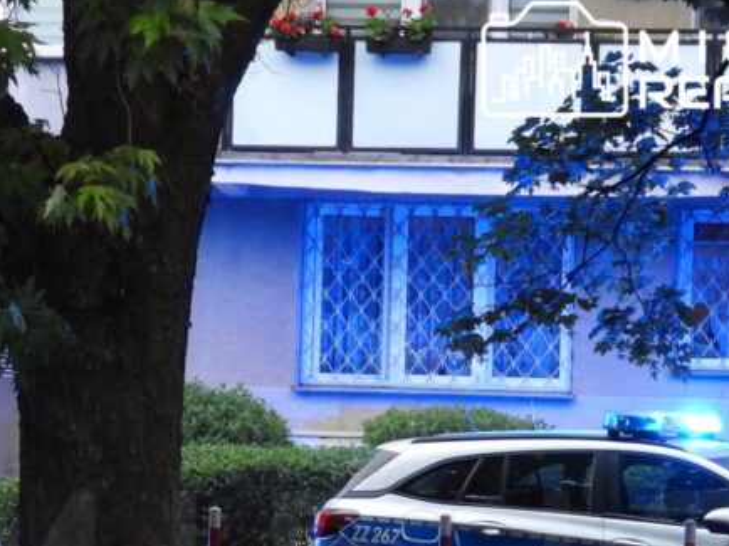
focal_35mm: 229
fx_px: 4820
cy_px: 558
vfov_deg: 6.5
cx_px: 210
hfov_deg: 8.6
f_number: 3.5
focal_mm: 17.5
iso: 800
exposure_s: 1/13
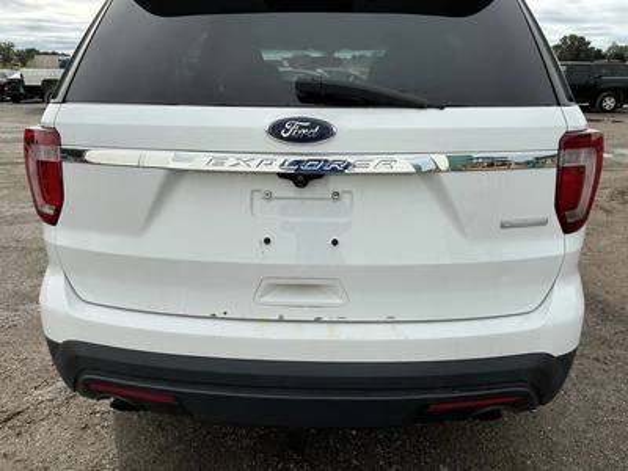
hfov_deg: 63.4
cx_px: 314
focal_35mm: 28
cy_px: 236
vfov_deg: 49.7
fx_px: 508
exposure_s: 1/1534
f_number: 1.8
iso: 25
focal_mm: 3
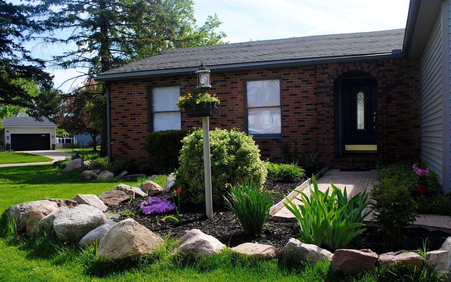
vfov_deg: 34.4
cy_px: 148
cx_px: 225
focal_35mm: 37
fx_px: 455
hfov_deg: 52.7
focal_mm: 24
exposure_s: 1/200
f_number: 7.1
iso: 100
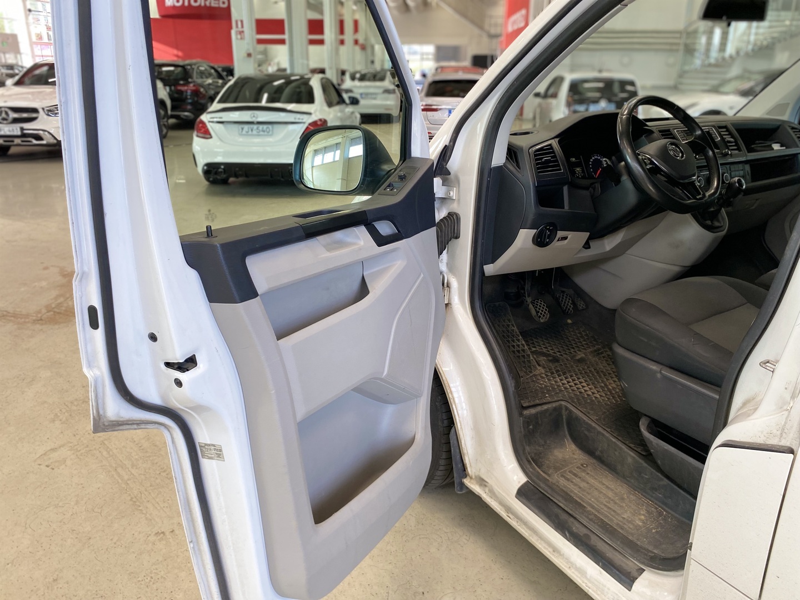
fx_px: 601
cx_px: 400
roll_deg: -0.3
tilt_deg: -18.7
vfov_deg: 53.1
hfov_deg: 67.3
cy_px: 300
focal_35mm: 26
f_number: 1.8
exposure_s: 1/100
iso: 80
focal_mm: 4.25
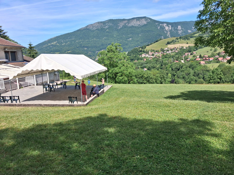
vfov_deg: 51.4
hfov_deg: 65.3
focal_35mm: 27
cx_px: 117
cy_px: 88
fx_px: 183
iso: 25
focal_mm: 4
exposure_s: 1/642
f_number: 1.8
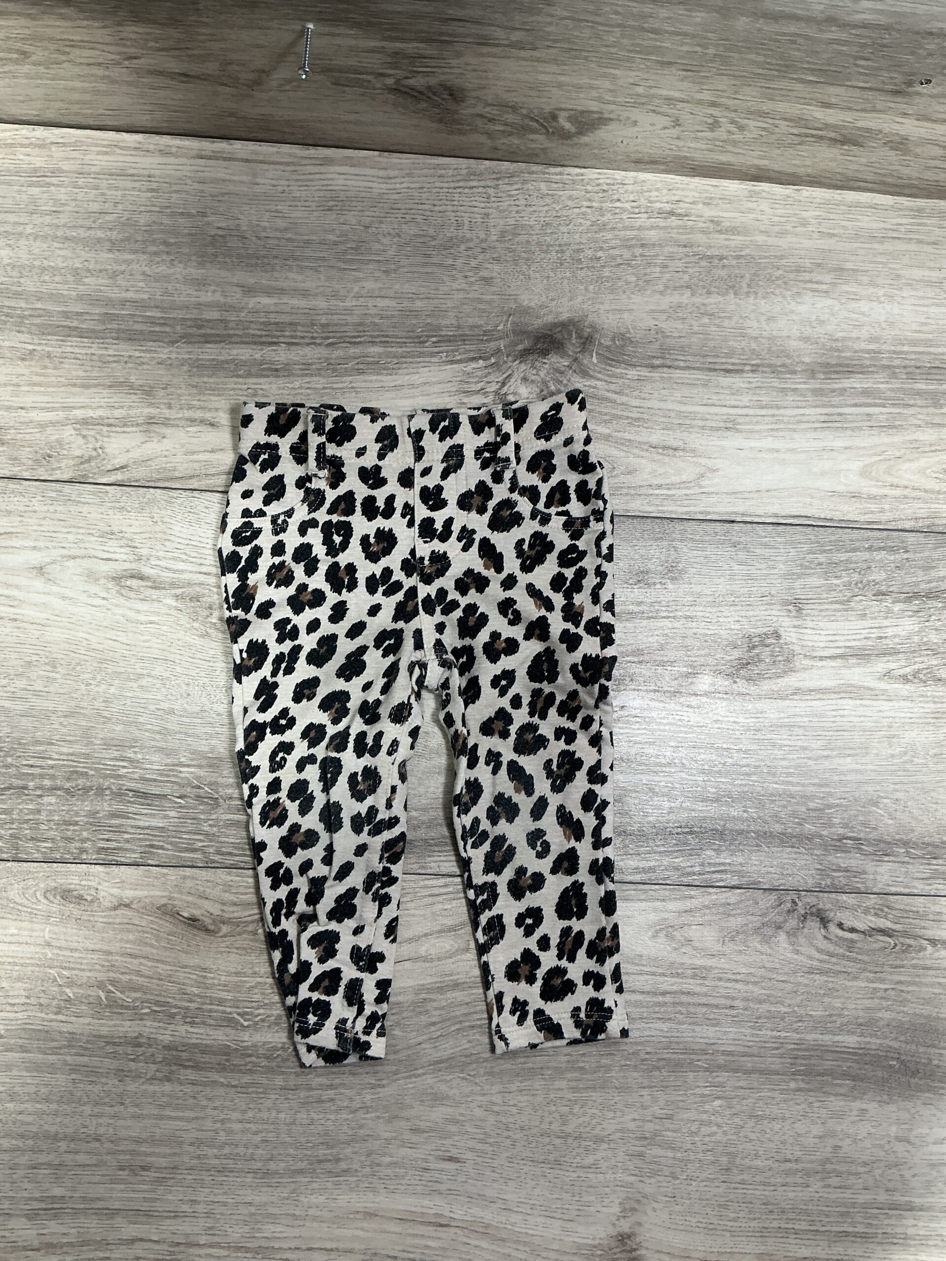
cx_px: 473
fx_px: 1057
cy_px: 630
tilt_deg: -83.8
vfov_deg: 61.7
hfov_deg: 48.2
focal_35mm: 29
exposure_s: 1/50
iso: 50
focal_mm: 3
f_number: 1.8
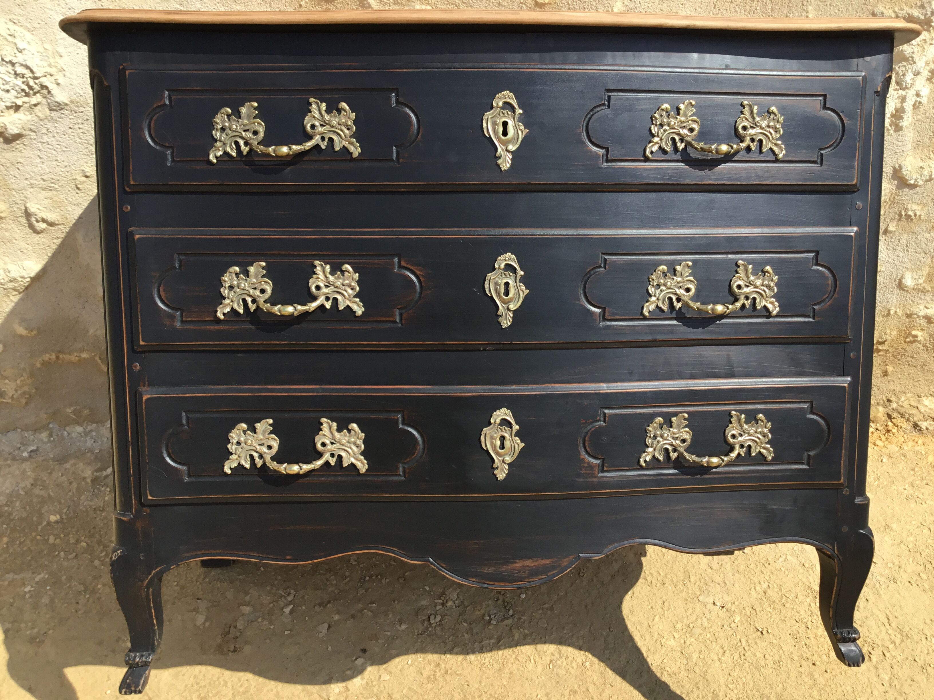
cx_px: 467
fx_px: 836
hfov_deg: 58.4
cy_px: 350
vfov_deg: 45.4
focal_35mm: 31
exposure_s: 1/895
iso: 25
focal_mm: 3.3
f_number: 2.4
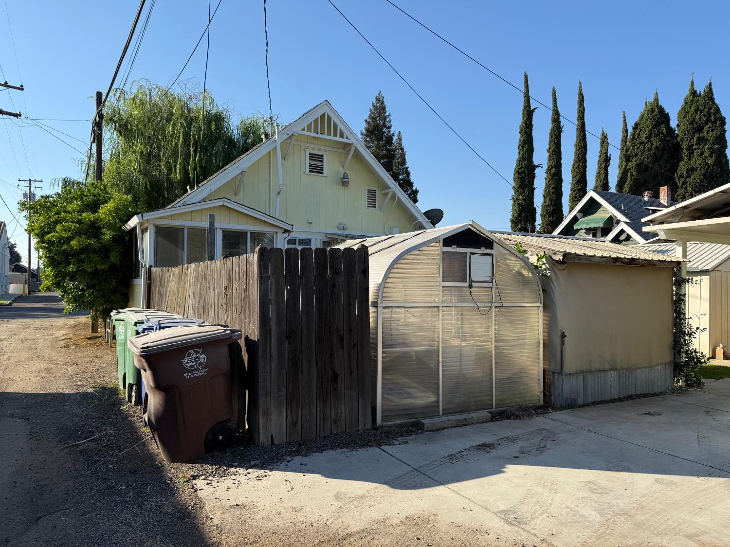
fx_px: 506
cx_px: 365
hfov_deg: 71.6
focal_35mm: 24
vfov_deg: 56.8
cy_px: 274
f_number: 1.78
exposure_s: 1/2703
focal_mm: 6.76
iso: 80
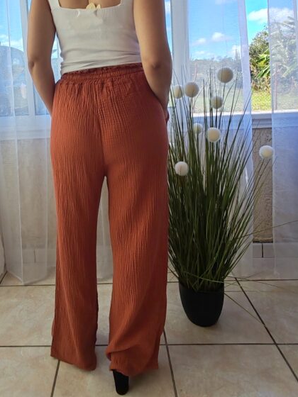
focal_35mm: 30
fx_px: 344
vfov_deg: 58.0
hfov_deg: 46.1
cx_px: 99
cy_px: 119
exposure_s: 1/370
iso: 50
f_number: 2.2
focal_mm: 1.96
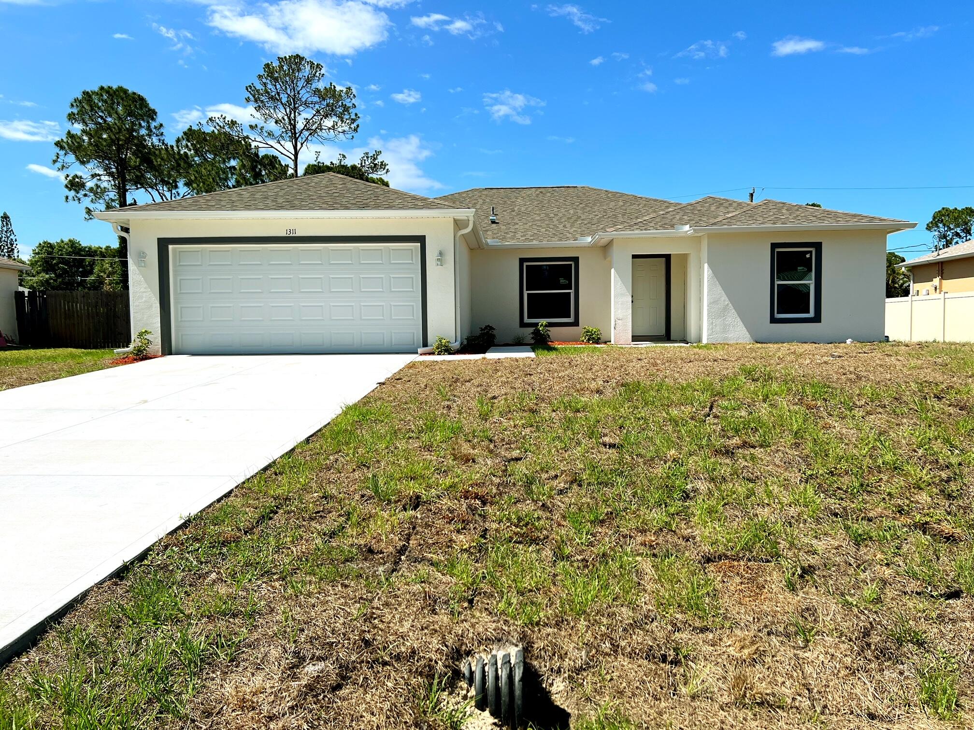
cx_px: 487
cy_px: 365
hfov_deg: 67.3
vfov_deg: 53.1
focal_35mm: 26
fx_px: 732
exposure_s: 1/5076
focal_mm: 5.7
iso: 50
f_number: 1.5
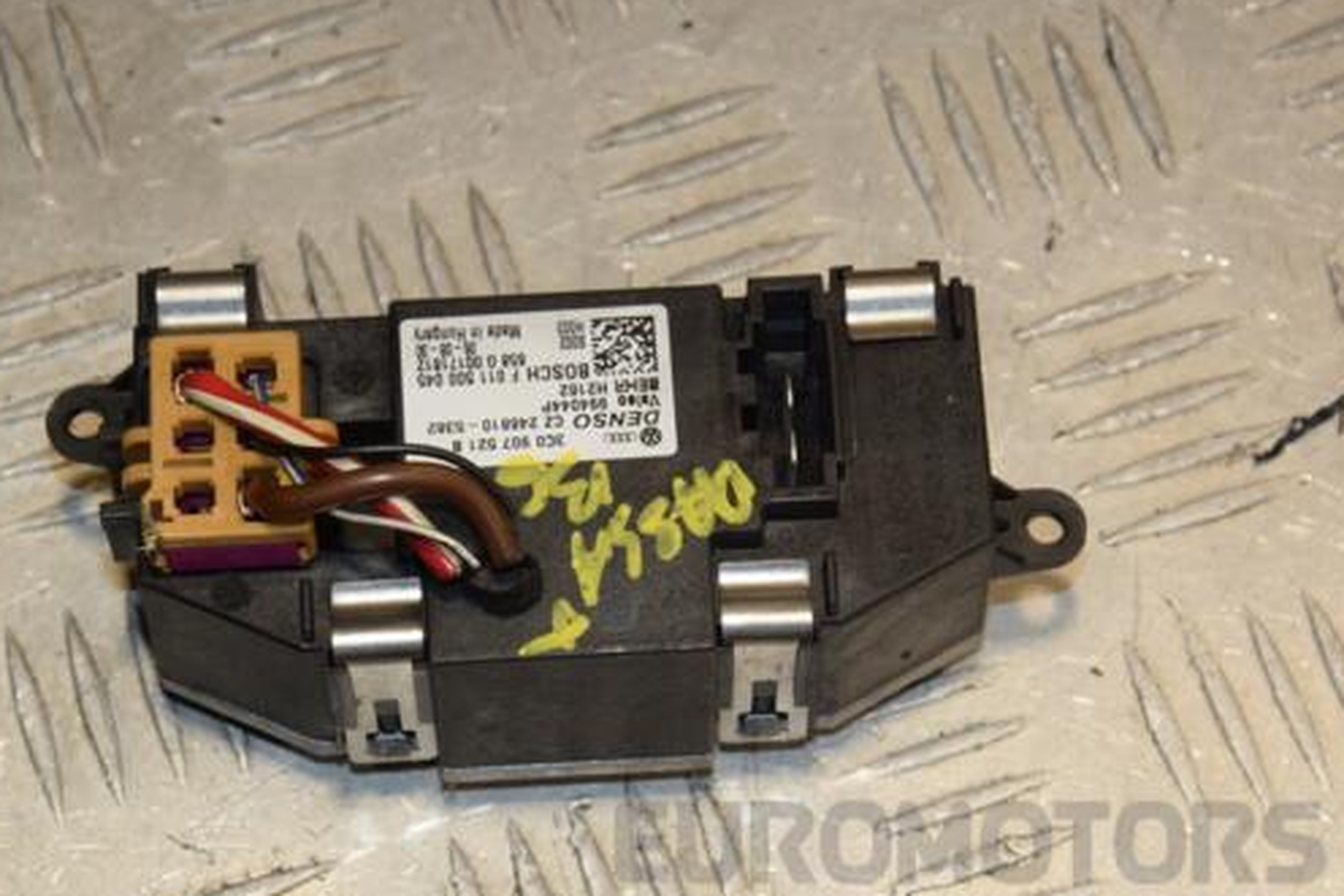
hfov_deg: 16.1
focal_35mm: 127
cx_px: 564
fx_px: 4742
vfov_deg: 10.8
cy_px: 482
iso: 800
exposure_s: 1/200
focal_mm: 70
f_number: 9
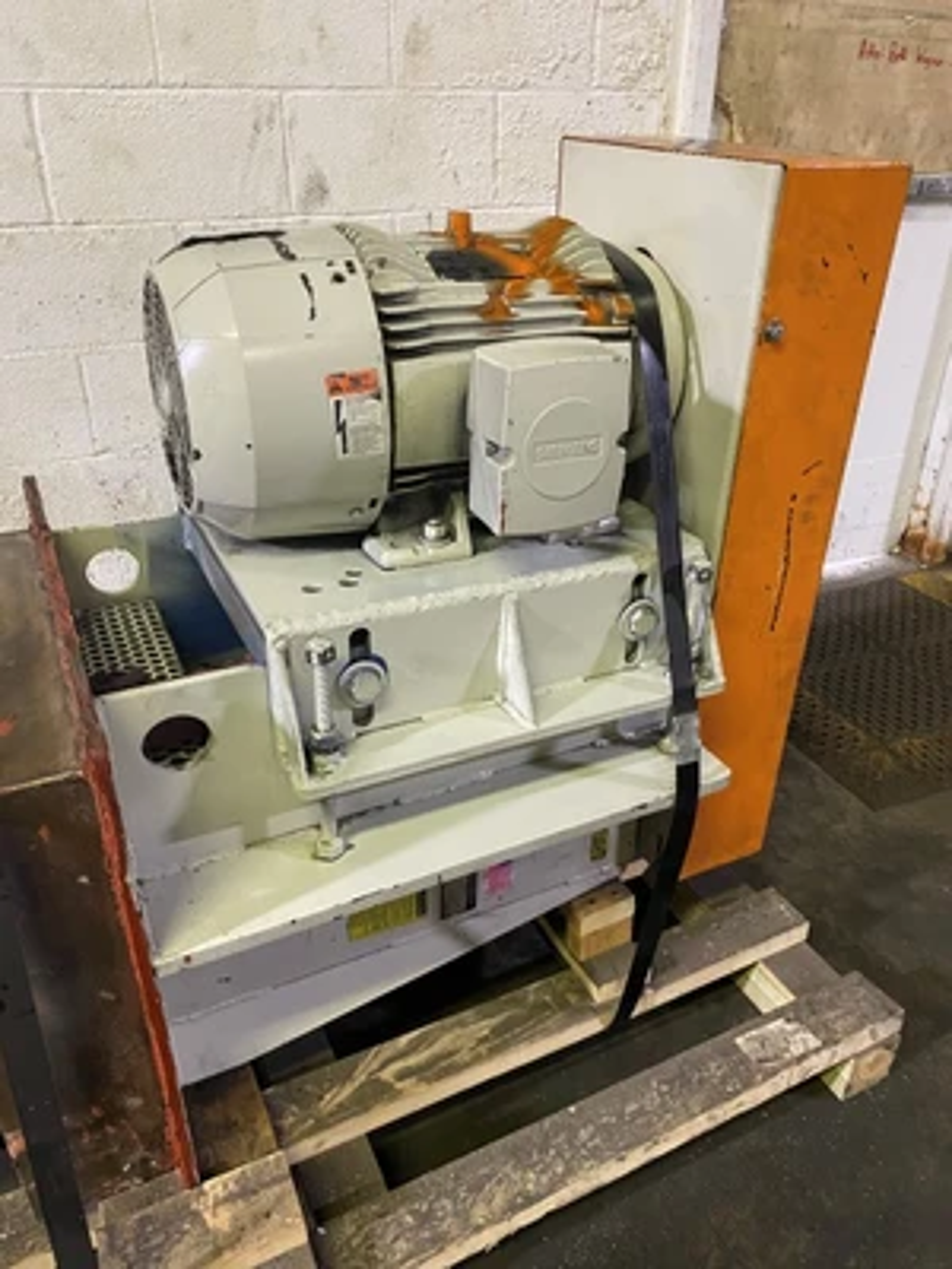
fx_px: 953
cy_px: 634
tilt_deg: -30.5
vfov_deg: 67.3
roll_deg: -0.6
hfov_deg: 53.1
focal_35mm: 26
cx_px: 476
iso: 400
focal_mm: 4.25
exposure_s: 1/60
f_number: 1.8
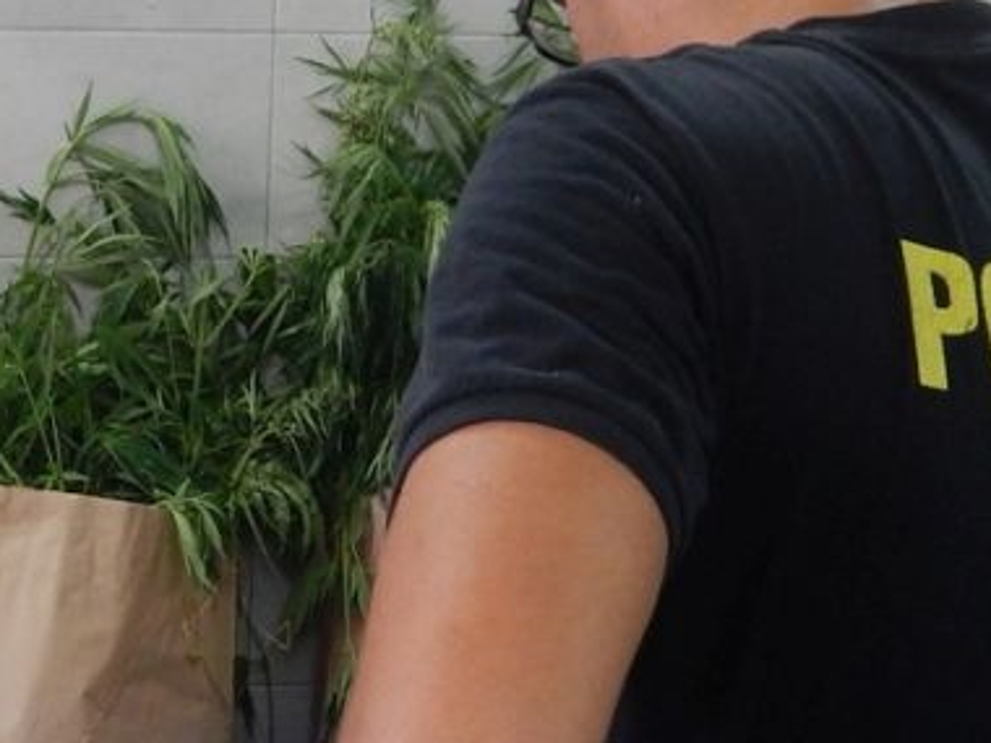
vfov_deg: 23.5
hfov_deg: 29.9
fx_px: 1775
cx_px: 99
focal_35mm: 62
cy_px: 493
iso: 320
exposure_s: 1/30
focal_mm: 4
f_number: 3
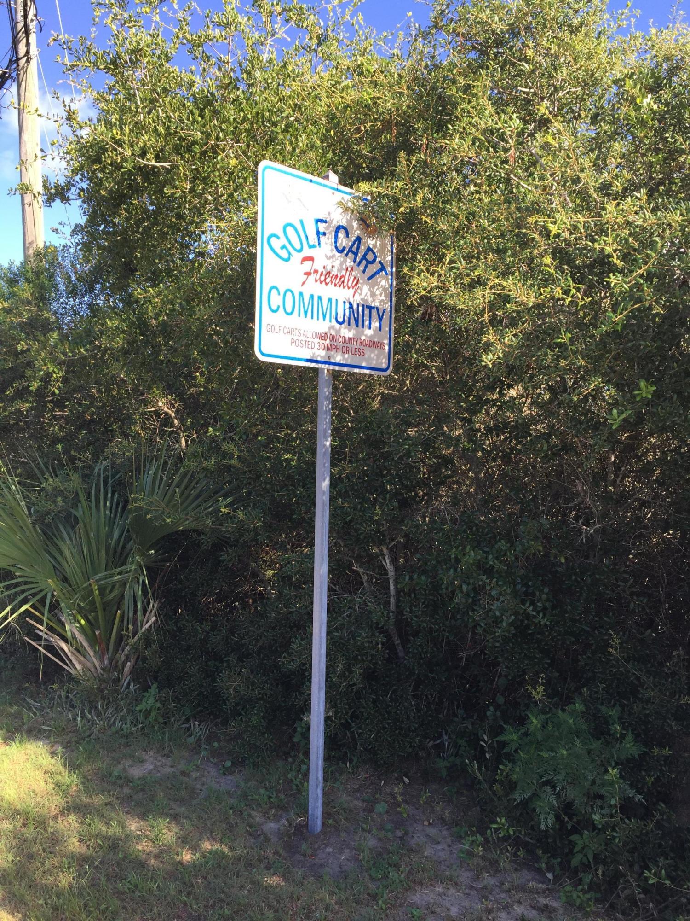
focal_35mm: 29
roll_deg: -2.1
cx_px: 345
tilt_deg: +2.8
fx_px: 771
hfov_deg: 48.2
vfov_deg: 61.7
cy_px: 460
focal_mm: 4.15
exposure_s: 1/507
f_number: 2.2
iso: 32
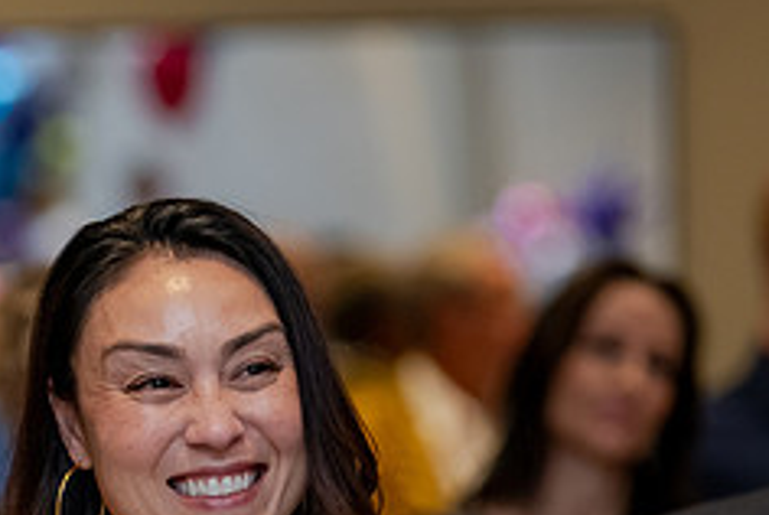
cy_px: 611
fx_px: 7229
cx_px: -3
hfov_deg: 6.1
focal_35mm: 338
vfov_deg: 4.1
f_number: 2.8
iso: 3200
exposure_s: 1/125
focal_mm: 130
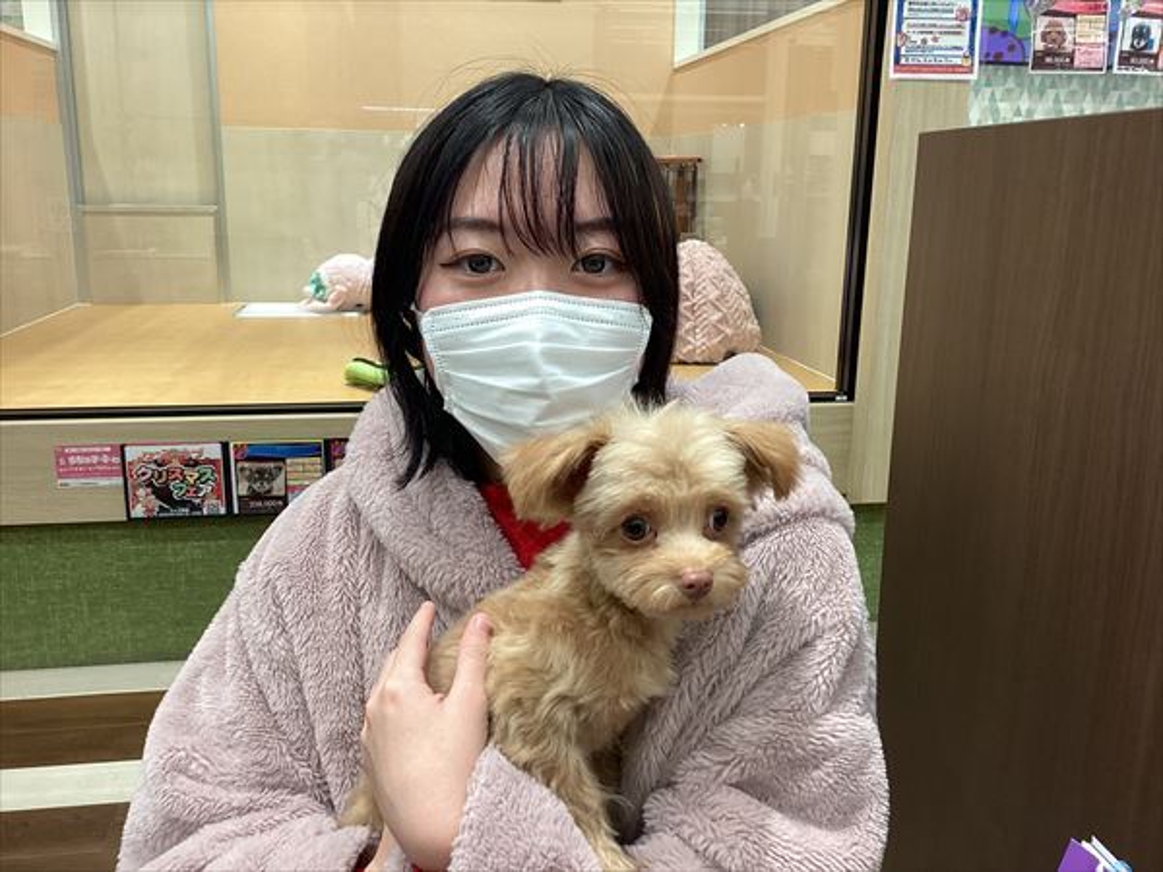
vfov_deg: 45.4
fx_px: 1042
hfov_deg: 58.4
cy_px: 436
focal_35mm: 31
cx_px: 582
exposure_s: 1/120
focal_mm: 3.3
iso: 80
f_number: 2.4
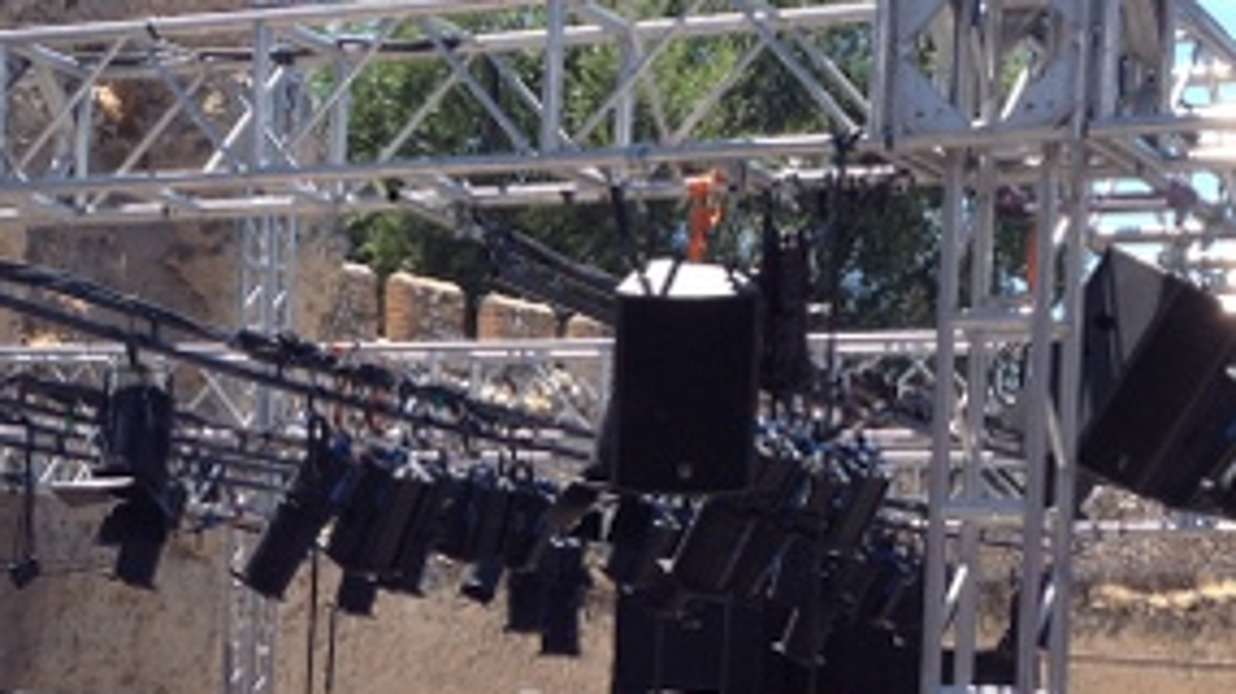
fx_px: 3505
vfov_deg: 11.3
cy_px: 529
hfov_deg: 19.9
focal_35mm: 107
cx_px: 308
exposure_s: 1/767
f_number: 2.4
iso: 64
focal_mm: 4.28
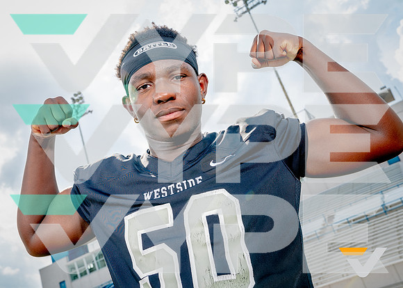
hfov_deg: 48.9
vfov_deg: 36.0
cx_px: 188
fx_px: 443
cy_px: 144
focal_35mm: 39
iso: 100
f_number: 8
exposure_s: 1/125
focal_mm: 37
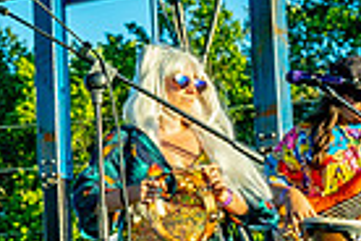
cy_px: 46
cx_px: -340
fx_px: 1765
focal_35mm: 176
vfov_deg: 7.8
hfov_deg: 10.8
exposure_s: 1/125
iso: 100
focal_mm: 28
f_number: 5.6
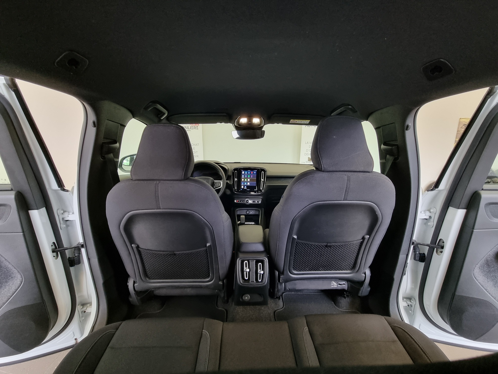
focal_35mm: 13
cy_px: 187
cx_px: 249
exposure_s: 1/33
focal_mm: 2.2
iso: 320
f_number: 2.2
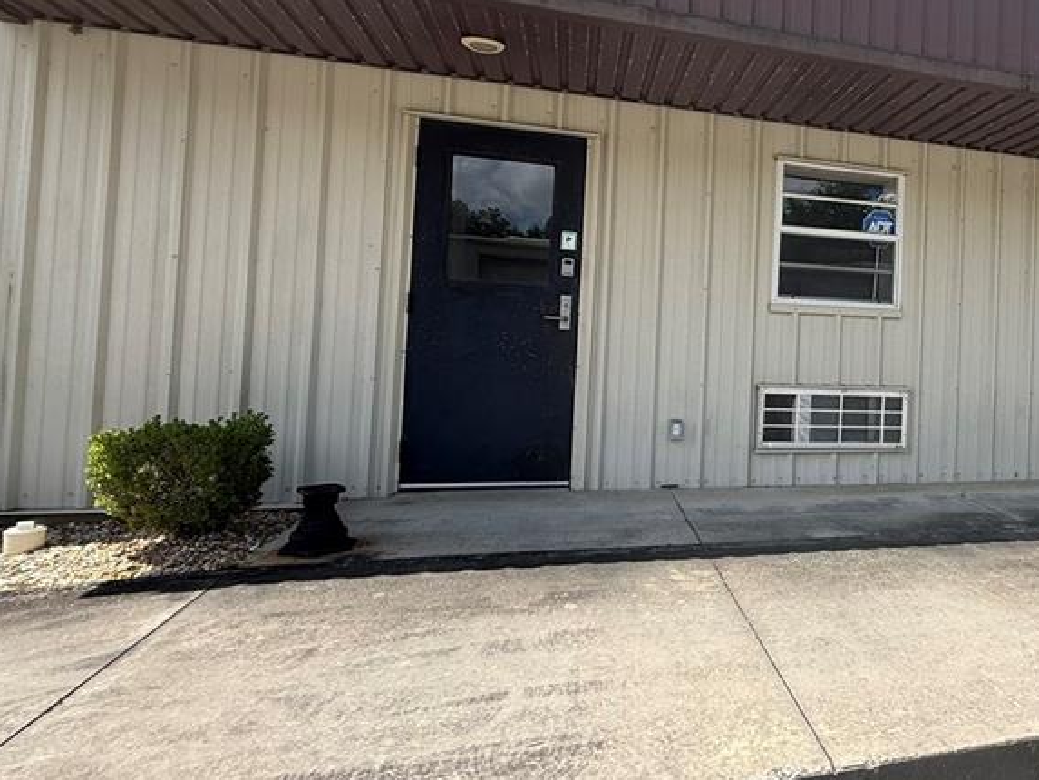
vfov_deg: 54.6
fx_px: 751
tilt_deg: +2.6
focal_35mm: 25
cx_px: 830
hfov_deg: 63.4
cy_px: 317
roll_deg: +0.2
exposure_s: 1/1017
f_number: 2.2
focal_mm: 2.22
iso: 50
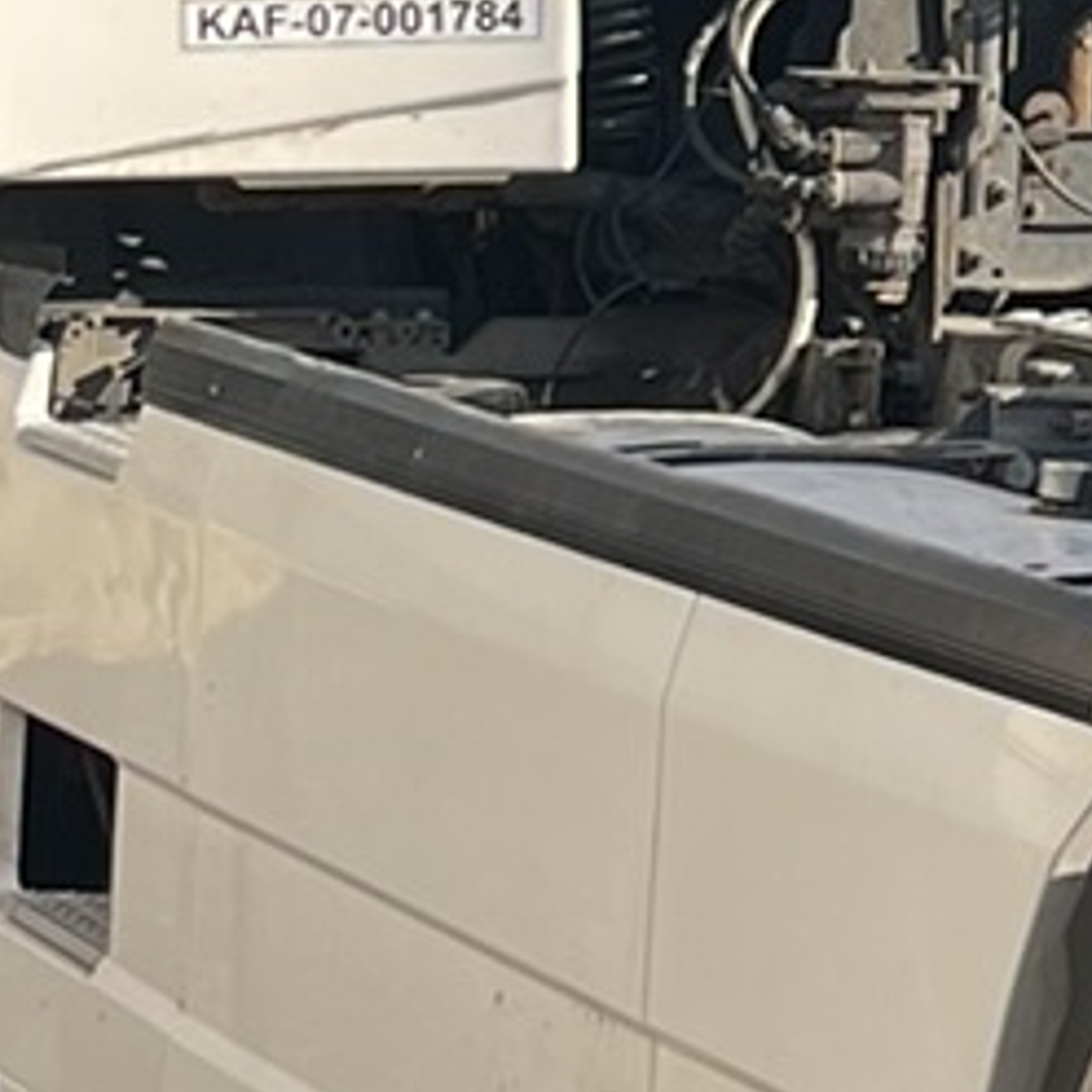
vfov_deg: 9.0
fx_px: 6781
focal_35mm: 190
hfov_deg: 8.6
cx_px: 2351
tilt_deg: +0.5
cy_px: -458
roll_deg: -2.2
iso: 50
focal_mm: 5.1
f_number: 1.6
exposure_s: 1/845
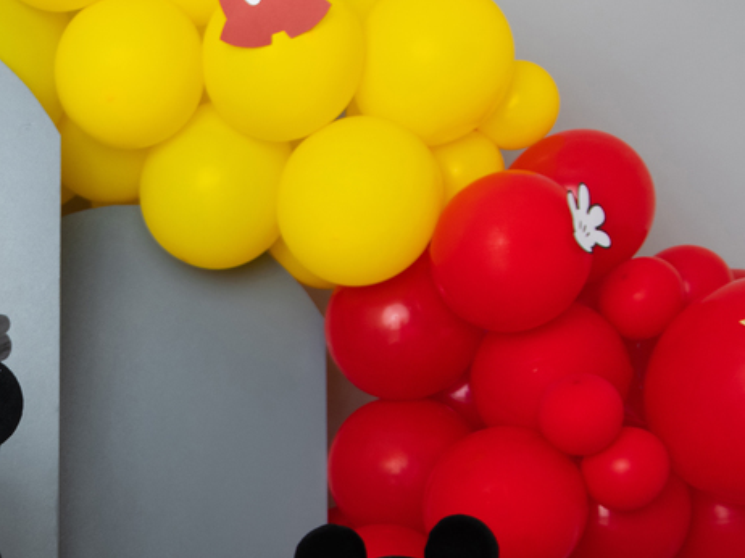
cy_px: 581
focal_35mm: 80
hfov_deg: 23.7
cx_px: 53
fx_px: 1721
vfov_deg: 17.9
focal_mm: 32
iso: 200
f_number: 5
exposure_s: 1/160
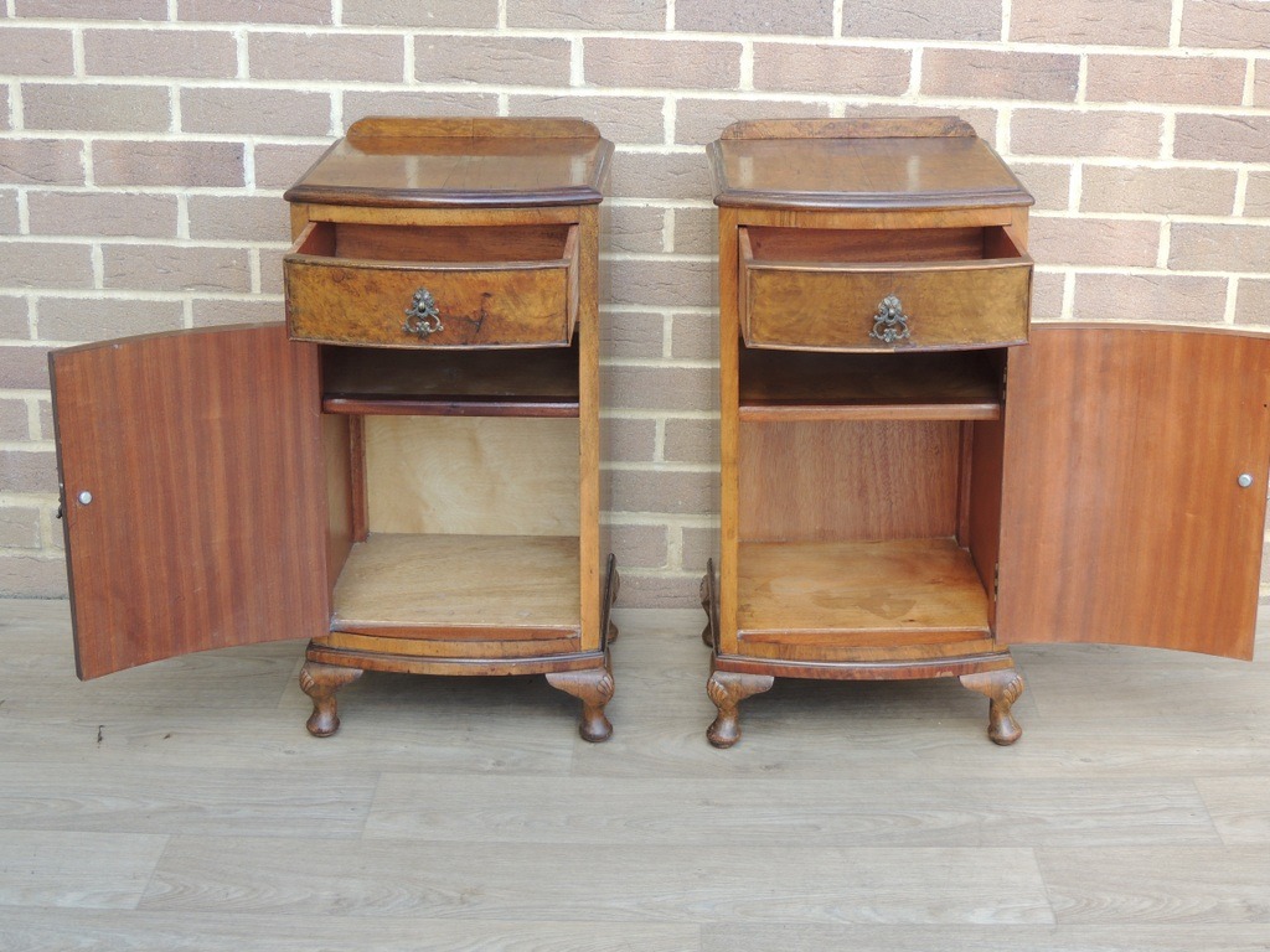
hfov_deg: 34.9
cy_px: 476
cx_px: 635
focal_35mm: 55
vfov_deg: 26.6
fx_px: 2018
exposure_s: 1/60
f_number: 3.7
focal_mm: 9.8
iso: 110
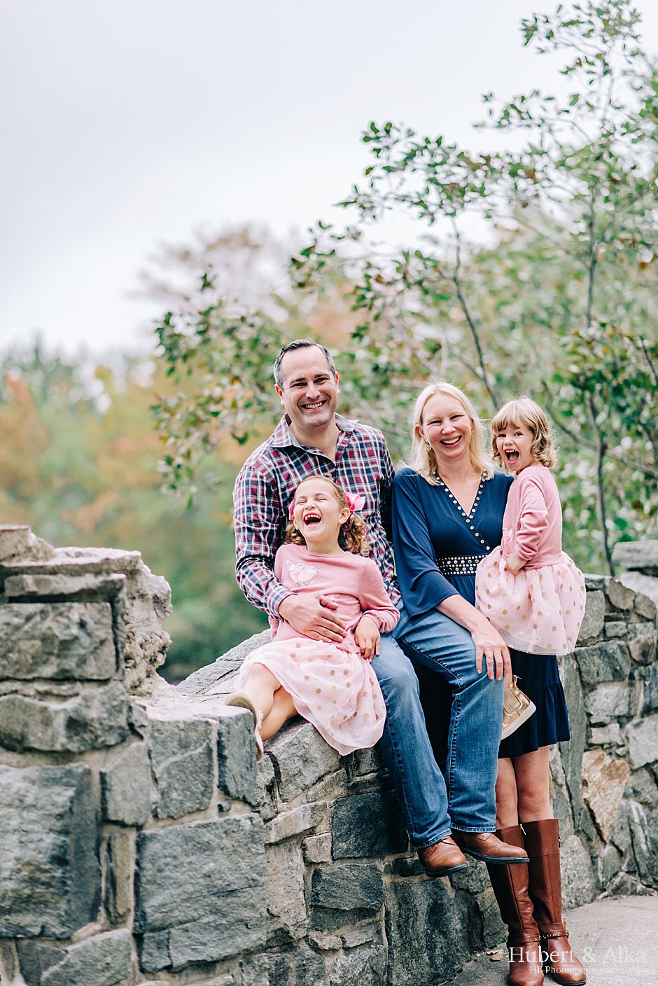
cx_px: 329
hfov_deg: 16.1
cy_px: 493
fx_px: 2328
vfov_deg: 23.9
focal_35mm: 85
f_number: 1.8
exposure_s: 1/1250
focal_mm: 85
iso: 500
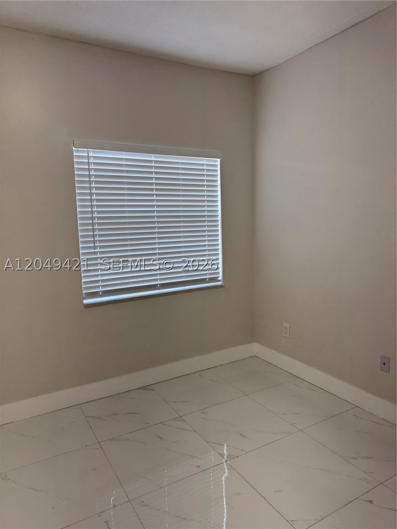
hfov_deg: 56.8
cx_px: 198
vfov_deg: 71.6
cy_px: 264
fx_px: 367
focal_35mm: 24
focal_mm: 6.76
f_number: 1.78
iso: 125
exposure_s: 1/120
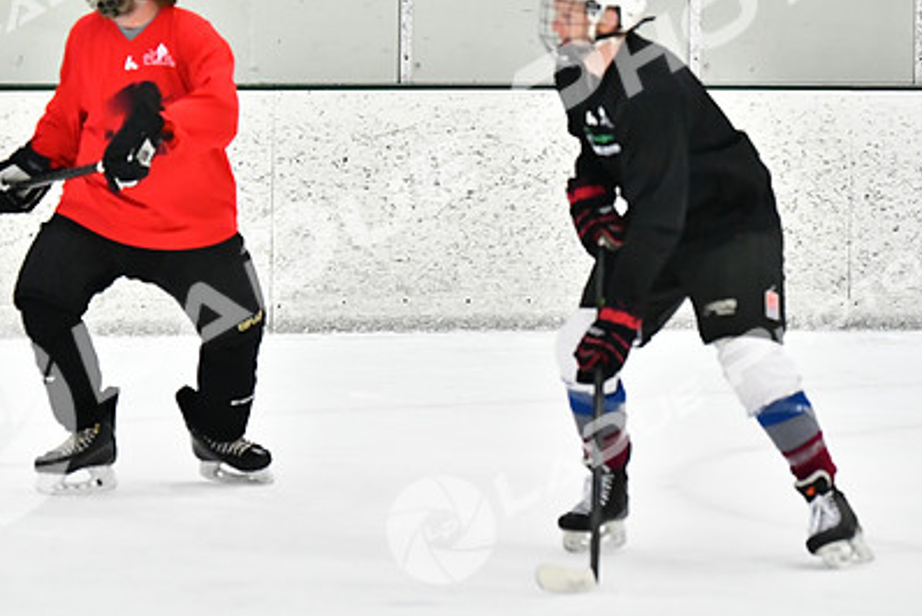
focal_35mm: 284
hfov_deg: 7.2
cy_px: 189
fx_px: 7279
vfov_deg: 4.8
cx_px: 382
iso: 6400
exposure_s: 1/1600
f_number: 2.8
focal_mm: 130
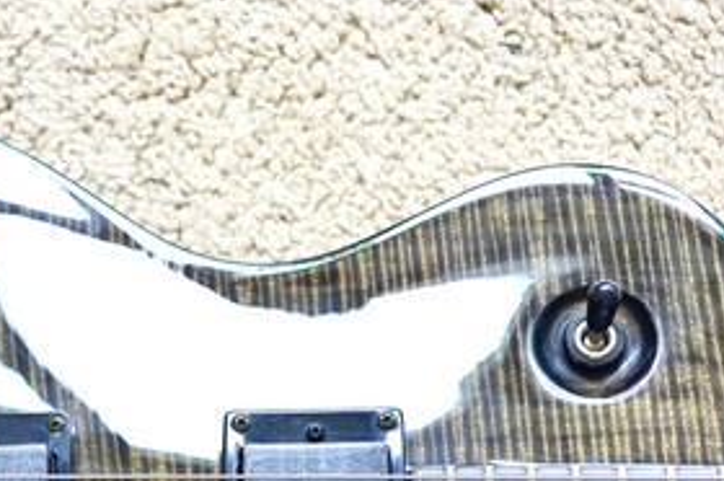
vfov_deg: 16.1
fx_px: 1607
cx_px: 173
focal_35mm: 80
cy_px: 636
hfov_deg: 25.1
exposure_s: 1/30
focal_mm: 18.5
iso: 450
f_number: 2.8
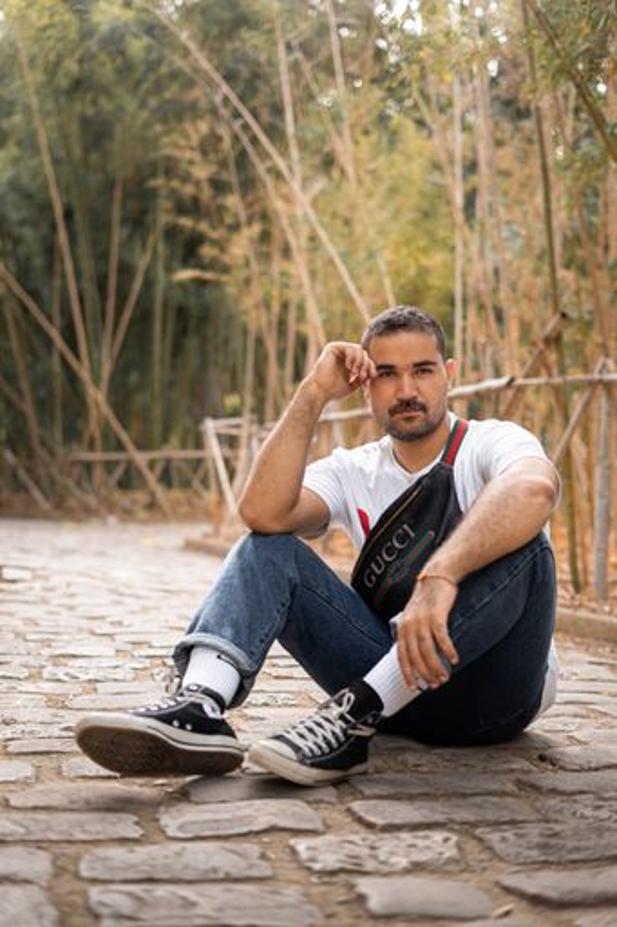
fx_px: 1286
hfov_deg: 27.0
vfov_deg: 39.6
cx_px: 308
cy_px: 464
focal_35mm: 50
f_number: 2.2
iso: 250
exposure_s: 1/320
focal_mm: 50
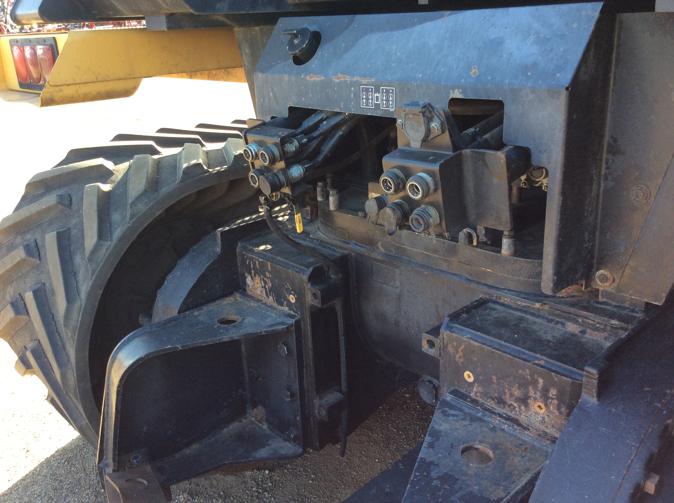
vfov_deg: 44.1
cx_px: 337
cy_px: 252
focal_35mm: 32
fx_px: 622
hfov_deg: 56.9
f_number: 2.4
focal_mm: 3.3
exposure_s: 1/120
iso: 40
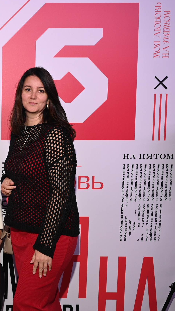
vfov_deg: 36.6
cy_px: 155
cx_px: -54
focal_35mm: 57
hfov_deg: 19.4
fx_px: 470
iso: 640
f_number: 5
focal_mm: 36
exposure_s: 1/125
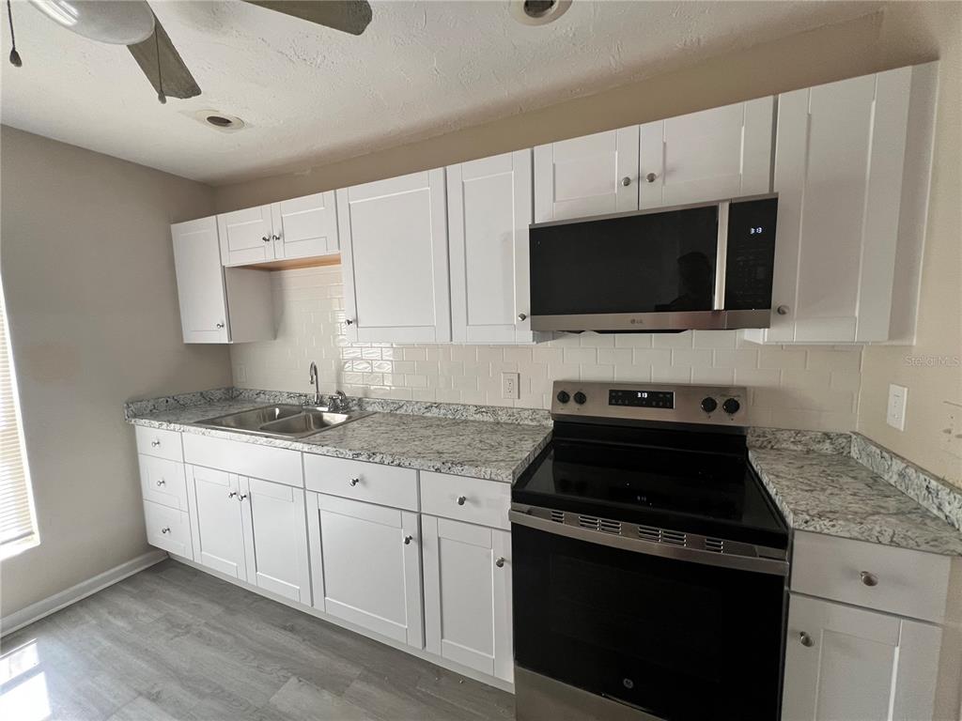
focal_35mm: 13
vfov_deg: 89.9
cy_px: 360
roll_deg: +0.1
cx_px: 481
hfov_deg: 106.2
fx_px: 361
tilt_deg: -5.6
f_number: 1.8
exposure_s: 1/99
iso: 160
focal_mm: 1.57
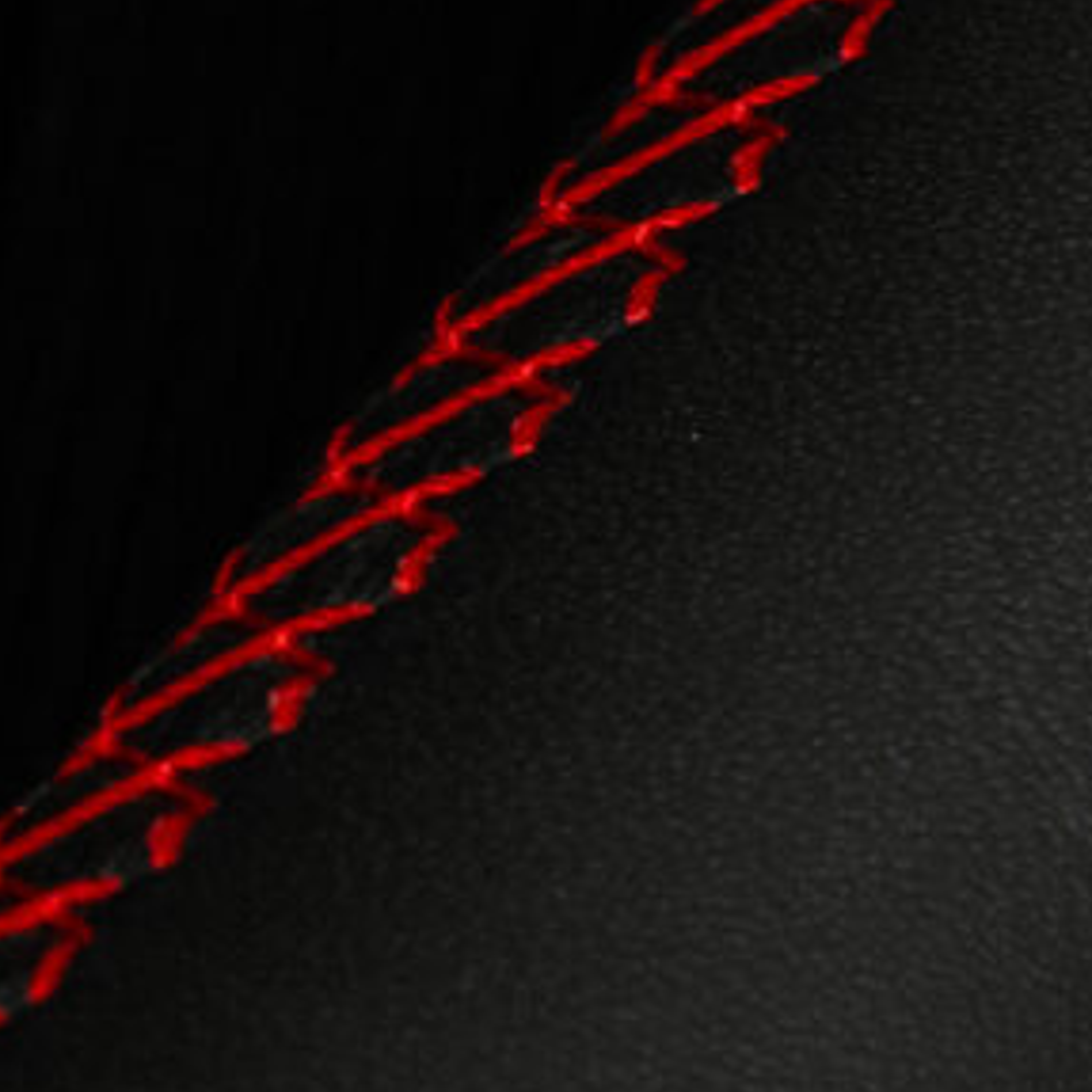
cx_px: 23
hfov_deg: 4.4
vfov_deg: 4.4
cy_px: 645
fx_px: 14197
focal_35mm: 398
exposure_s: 1/125
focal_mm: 35
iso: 500
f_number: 6.3
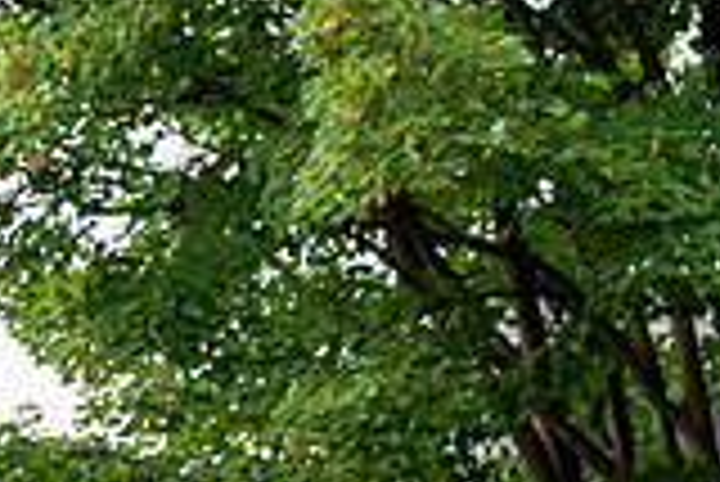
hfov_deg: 6.8
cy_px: 365
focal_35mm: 300
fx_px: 6005
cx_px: -310
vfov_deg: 4.6
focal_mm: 56
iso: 500
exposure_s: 1/500
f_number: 4
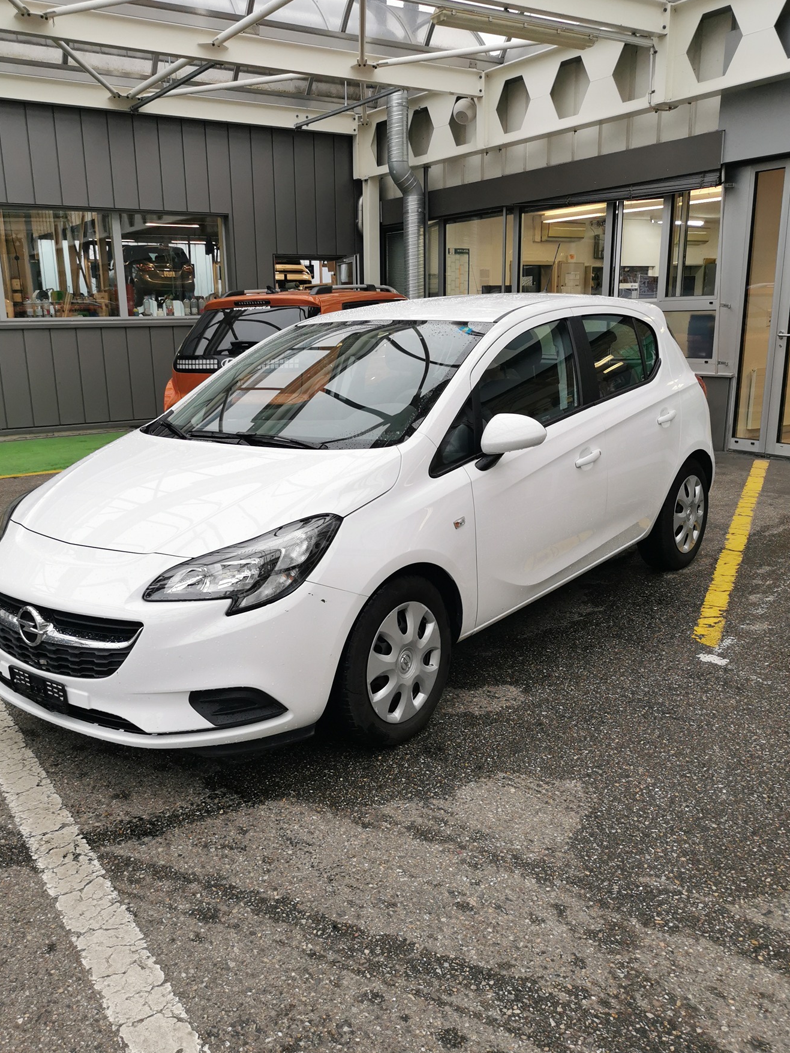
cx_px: 373
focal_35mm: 31
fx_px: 943
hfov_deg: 45.4
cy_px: 568
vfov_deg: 58.3
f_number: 1.8
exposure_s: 1/100
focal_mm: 5.58
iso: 100
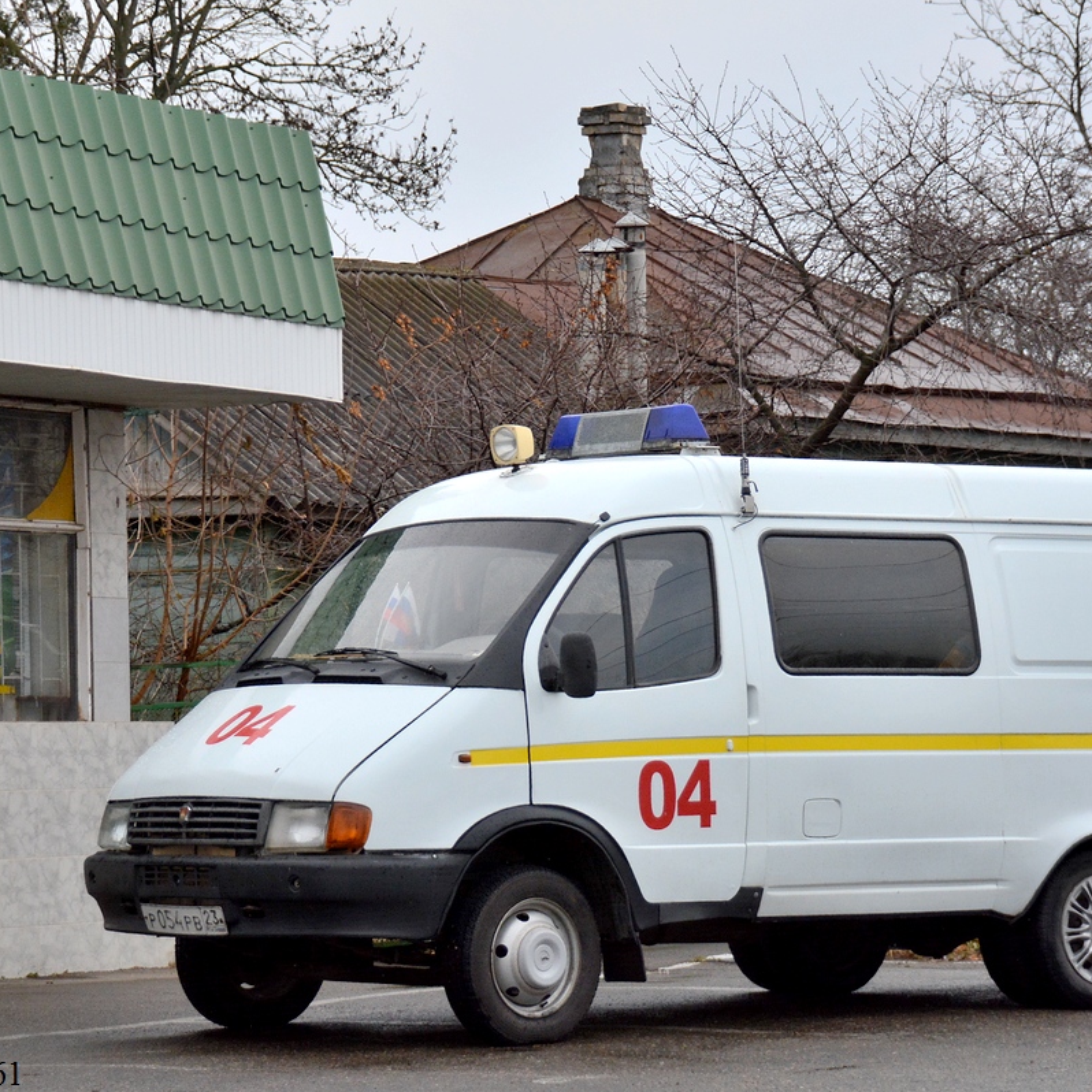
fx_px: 4247
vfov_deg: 14.7
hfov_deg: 14.6
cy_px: 546
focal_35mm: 119
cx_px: 665
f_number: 4.8
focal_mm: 62
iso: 720
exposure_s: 1/1000
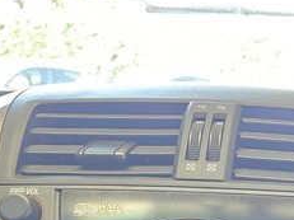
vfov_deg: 13.0
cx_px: 444
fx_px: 866
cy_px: 409
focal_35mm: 102
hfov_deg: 17.3
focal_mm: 6.25
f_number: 1.7
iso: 640
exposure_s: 1/100
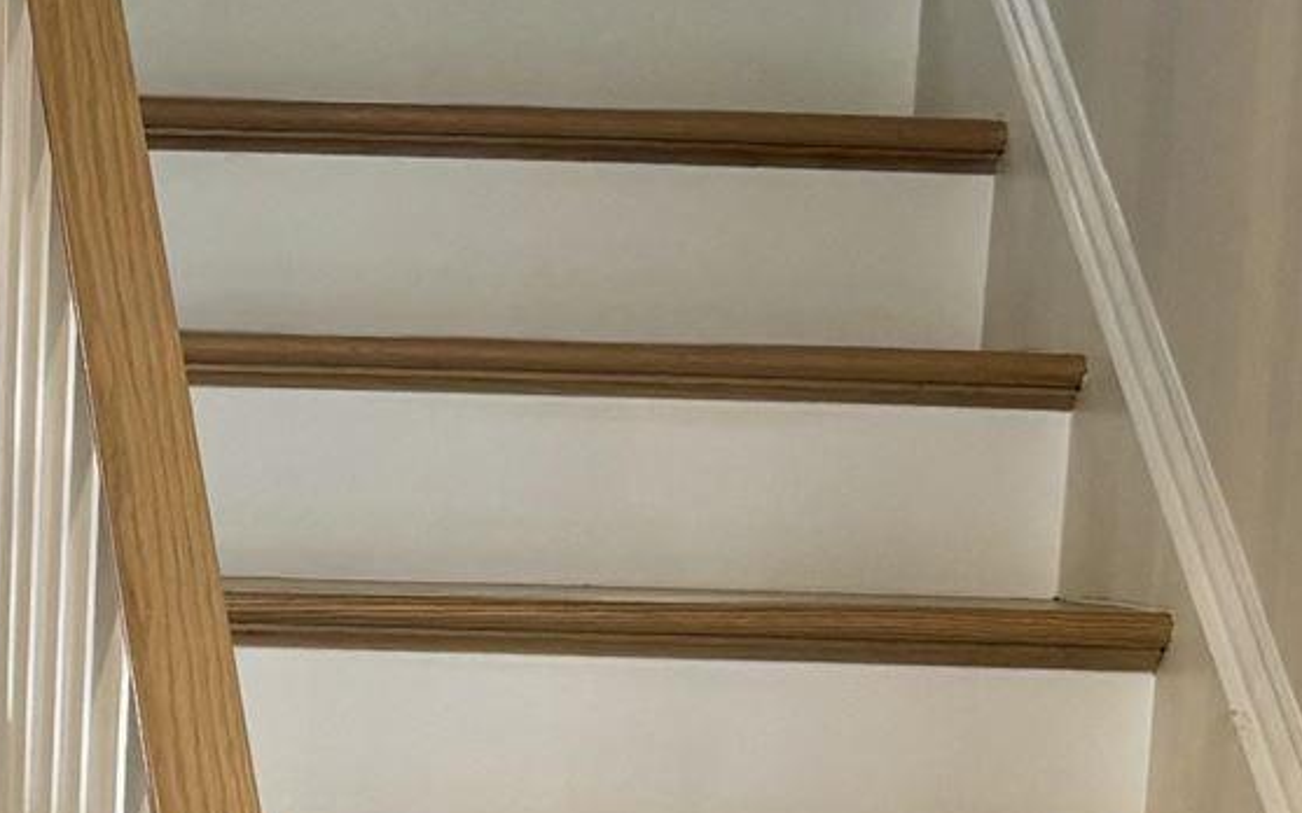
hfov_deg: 13.0
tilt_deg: -8.5
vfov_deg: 8.5
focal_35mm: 152
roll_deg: -1.7
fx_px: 5393
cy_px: 1184
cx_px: -673
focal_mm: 5.96
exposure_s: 1/120
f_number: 1.6
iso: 125
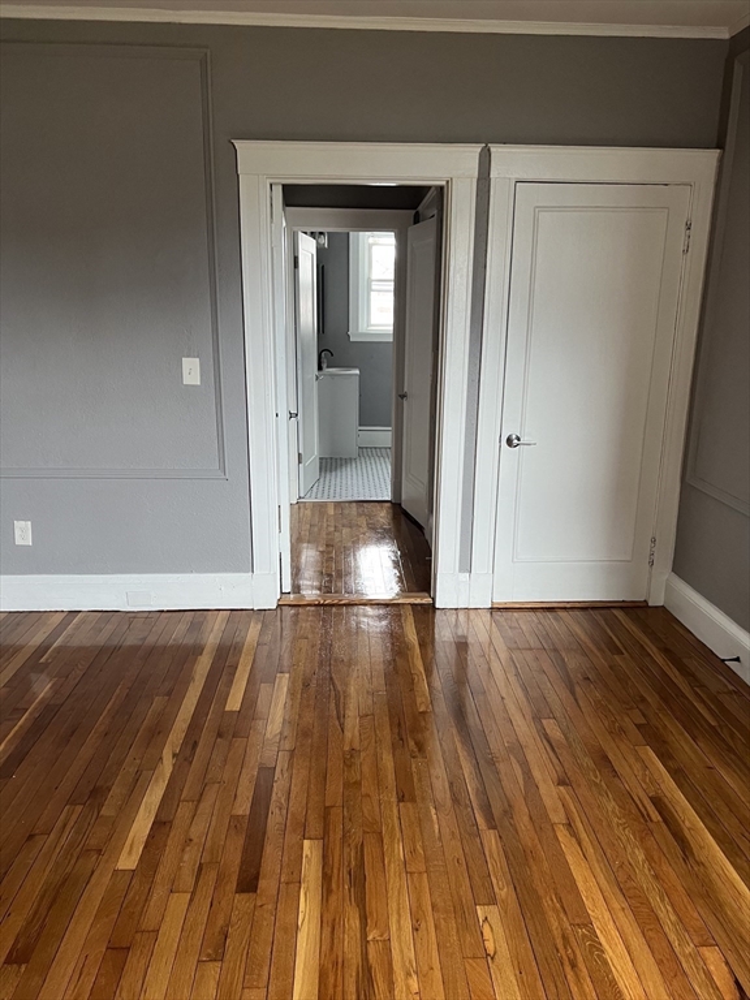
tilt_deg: -11.6
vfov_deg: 67.3
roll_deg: -2.5
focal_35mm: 26
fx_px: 751
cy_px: 500
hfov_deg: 53.1
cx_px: 375
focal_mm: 5.7
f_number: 1.5
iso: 160
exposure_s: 1/60
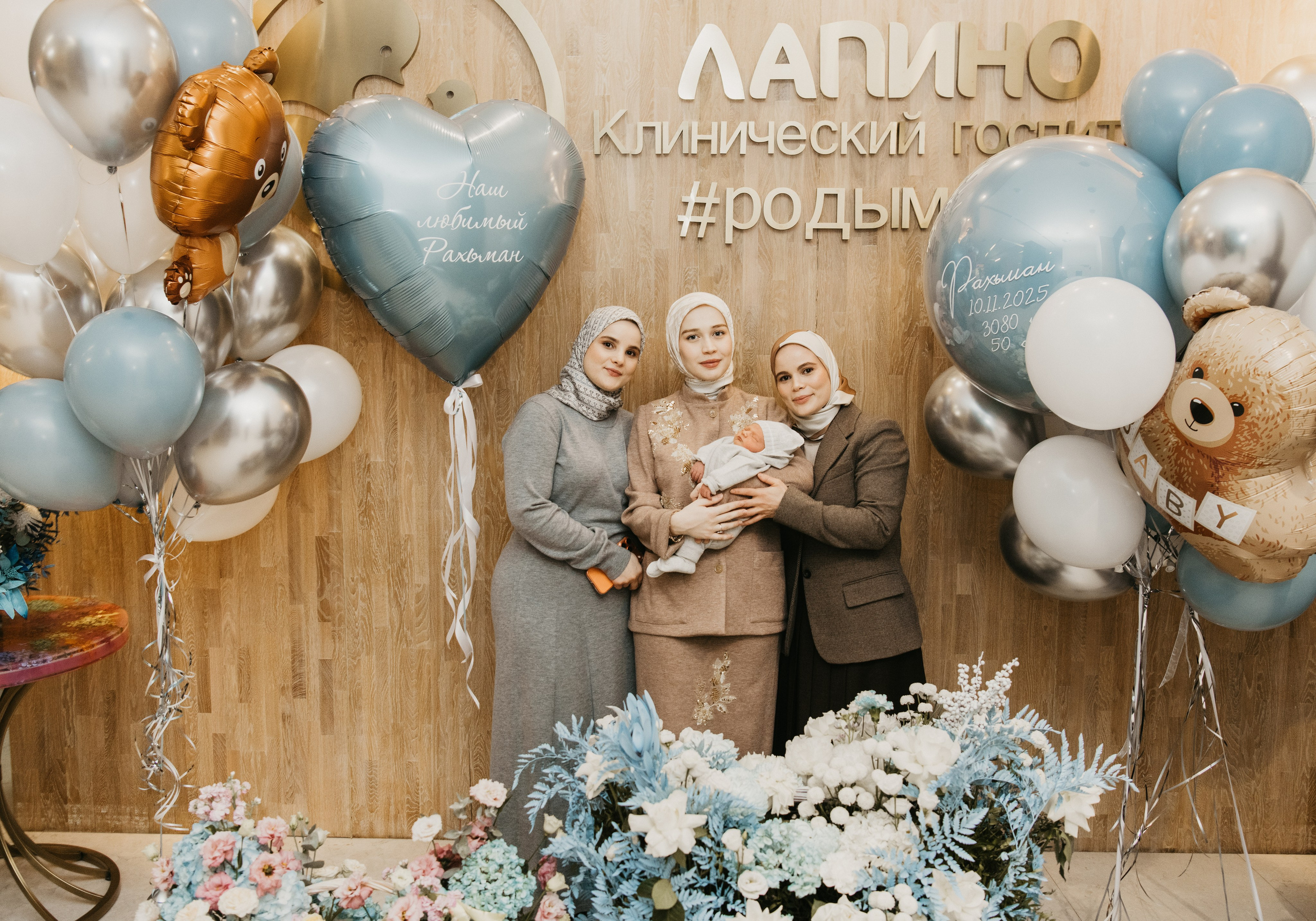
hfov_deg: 55.7
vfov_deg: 40.5
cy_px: 436
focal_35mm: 34
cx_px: 643
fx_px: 1246
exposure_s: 1/160
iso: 640
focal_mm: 30
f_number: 4
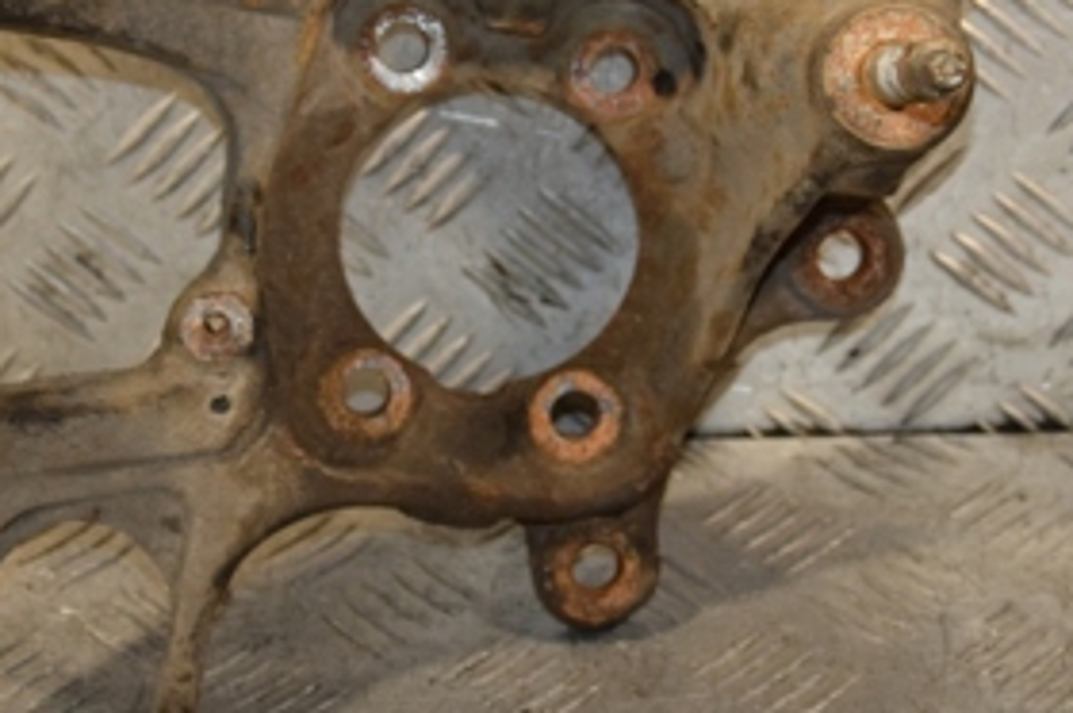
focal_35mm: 144
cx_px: 514
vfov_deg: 9.5
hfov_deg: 14.3
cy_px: 104
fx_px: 4287
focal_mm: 42
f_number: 5
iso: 800
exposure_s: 1/200
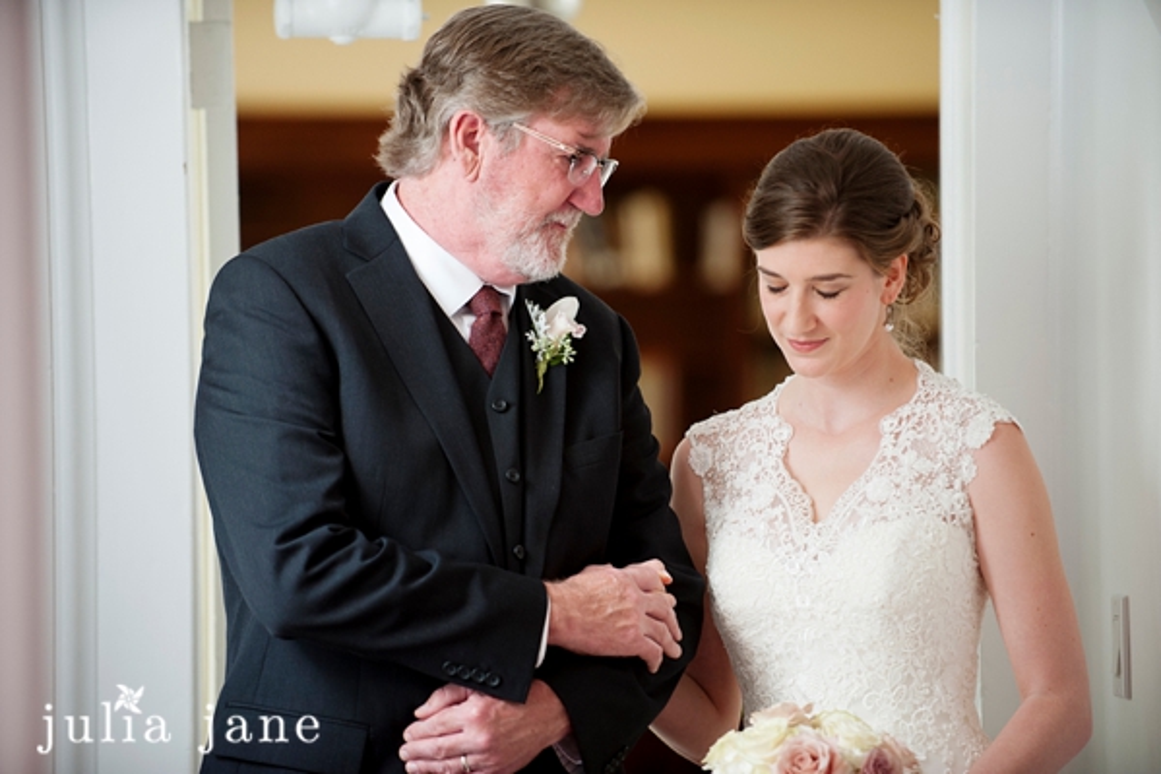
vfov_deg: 6.9
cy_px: 387
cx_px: 580
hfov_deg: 10.3
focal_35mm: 200
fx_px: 6448
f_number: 2.8
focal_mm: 200
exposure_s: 1/500
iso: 800
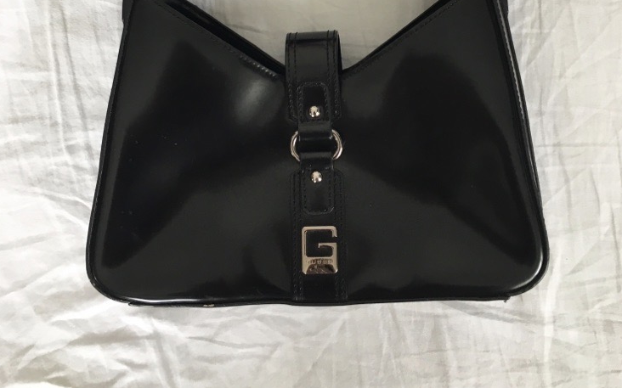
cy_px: 8
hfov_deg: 47.2
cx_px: 313
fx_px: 712
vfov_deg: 28.8
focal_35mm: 42
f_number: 2.2
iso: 64
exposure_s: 1/33
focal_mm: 4.15
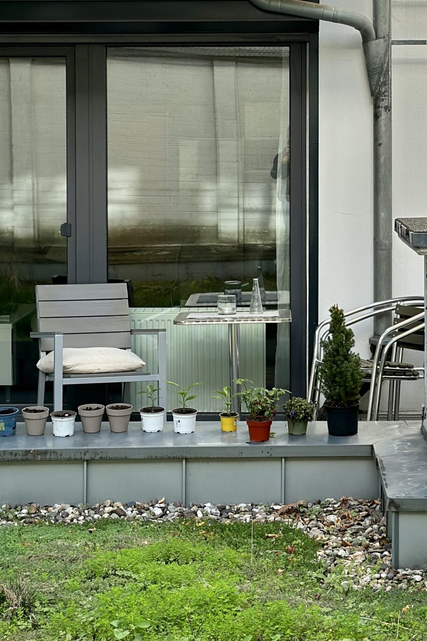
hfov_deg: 14.7
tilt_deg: -0.6
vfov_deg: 21.7
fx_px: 1654
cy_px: 167
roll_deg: -0.2
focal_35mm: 93
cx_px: 247
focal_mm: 6.86
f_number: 1.78
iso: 80
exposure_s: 1/584
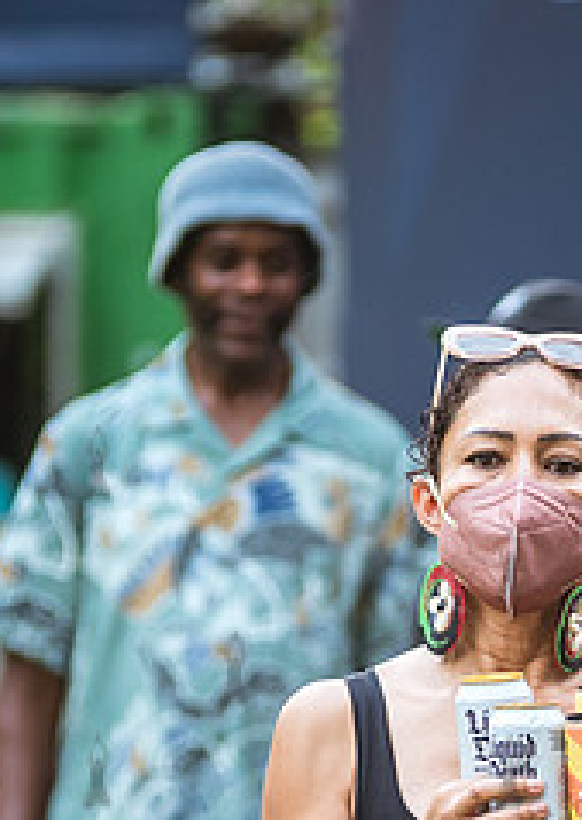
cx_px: 586
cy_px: 772
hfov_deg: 2.6
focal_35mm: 556
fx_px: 12917
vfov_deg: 3.6
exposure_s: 1/400
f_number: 4
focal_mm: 200
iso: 1000
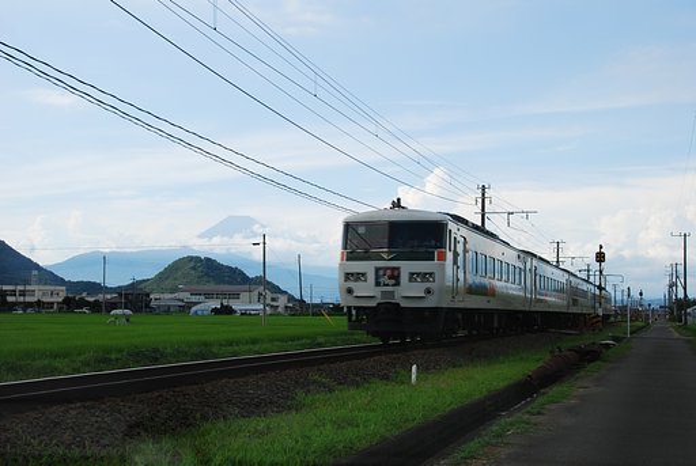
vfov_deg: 25.8
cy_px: 233
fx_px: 1016
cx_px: 348
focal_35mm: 52
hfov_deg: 37.8
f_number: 11
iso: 100
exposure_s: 1/90
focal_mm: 35
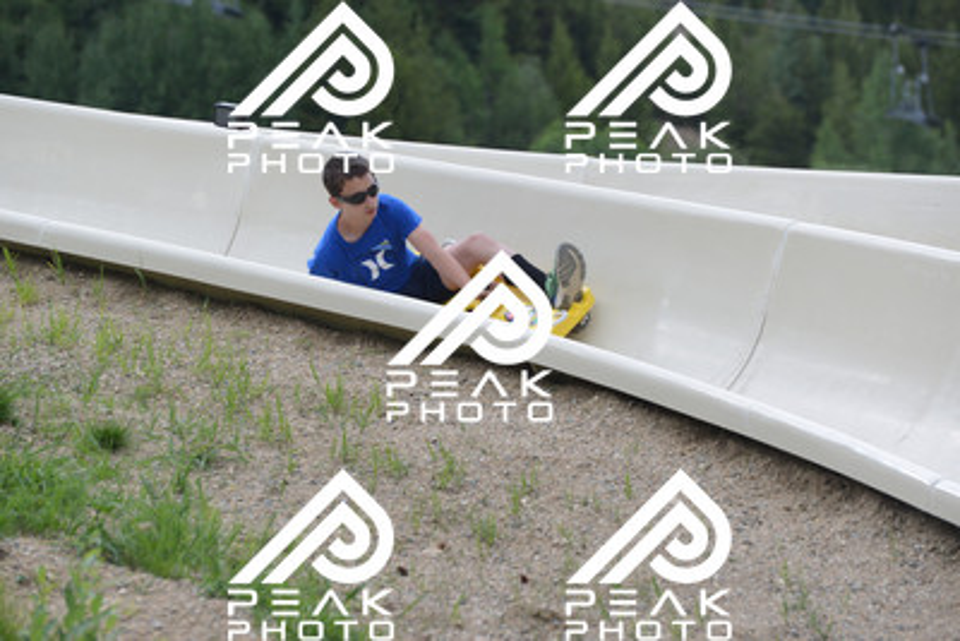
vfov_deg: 7.0
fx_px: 5202
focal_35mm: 195
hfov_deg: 10.5
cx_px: 480
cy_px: 320
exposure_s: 1/1250
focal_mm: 195
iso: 1250
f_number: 6.3
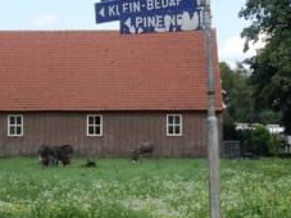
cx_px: 241
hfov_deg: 18.2
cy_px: 47
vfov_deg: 13.8
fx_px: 899
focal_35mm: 107
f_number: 2.8
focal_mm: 7.9
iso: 64
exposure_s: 1/640
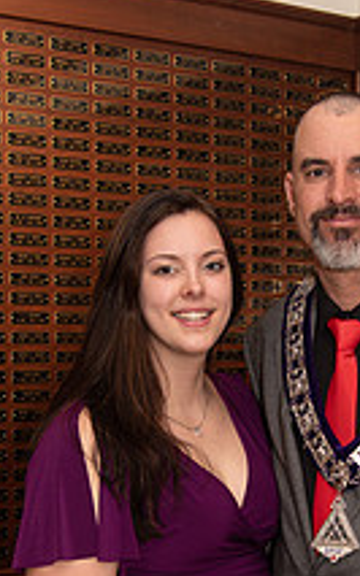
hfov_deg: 15.8
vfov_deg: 24.9
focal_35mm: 82
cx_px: 298
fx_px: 1288
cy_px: 441
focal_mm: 38
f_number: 4
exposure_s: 1/200
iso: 800
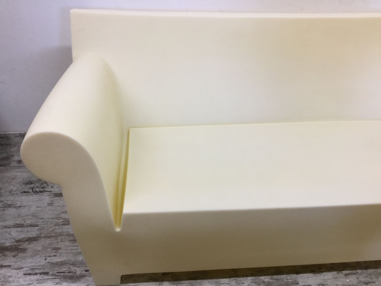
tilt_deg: -41.8
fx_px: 341
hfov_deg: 58.4
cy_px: 143
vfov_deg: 45.4
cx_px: 190
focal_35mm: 31
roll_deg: -1.9
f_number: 2.4
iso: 40
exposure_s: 1/33
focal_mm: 3.3
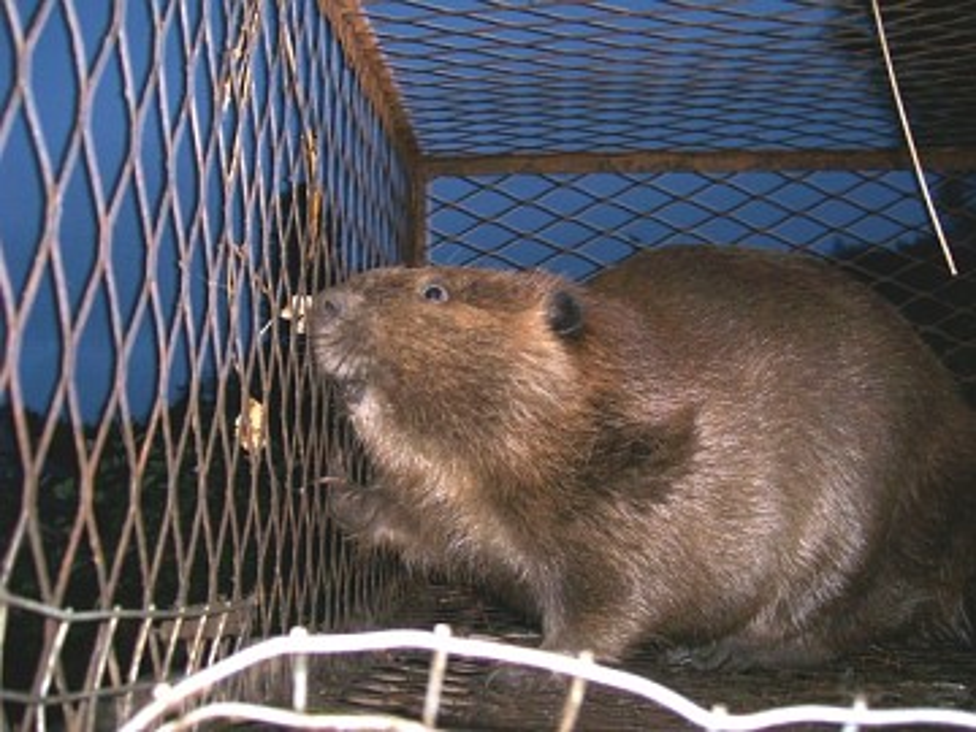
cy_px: 366
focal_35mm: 36
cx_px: 488
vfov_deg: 39.7
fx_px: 1015
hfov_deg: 51.4
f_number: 2.7
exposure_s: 1/64
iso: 80
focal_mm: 6
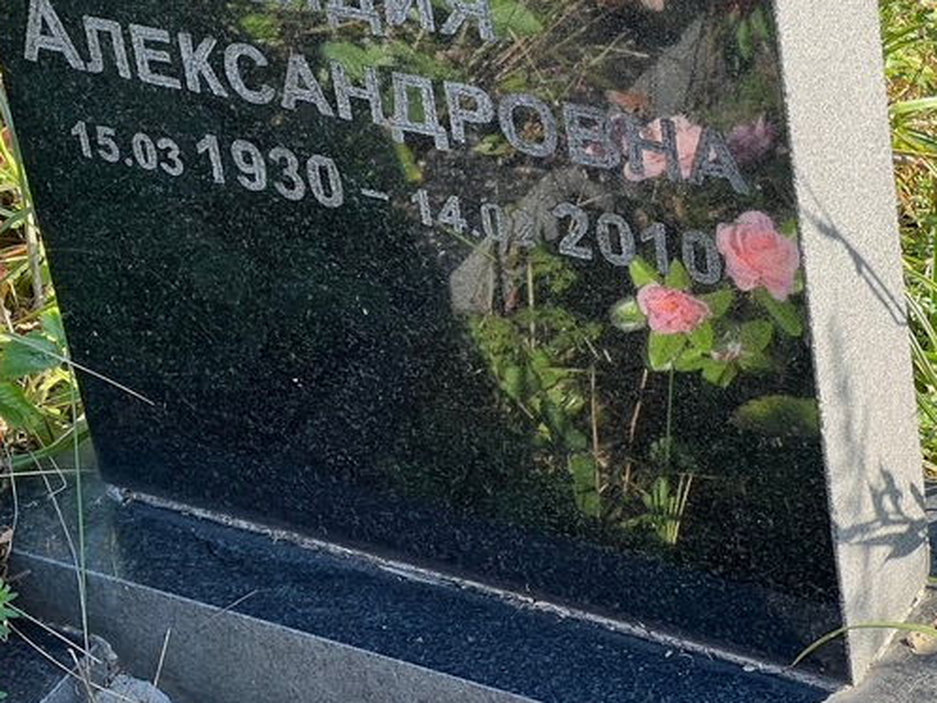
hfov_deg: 15.9
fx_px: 3357
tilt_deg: -36.1
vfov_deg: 11.9
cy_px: 141
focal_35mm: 124
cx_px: 405
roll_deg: +7.6
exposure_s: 1/144
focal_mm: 9
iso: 32
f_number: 2.8
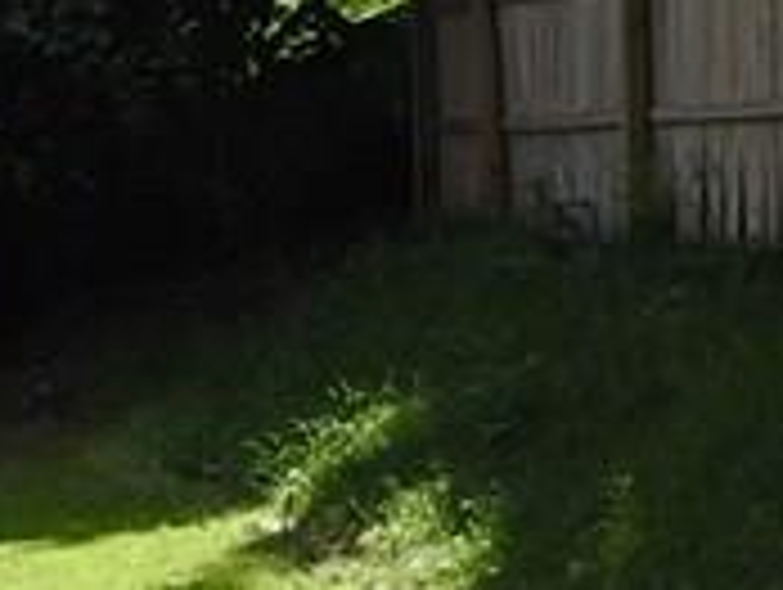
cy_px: 171
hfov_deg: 12.9
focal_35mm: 141
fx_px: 3194
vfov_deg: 10.5
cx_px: -554
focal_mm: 4.3
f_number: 3.3
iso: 100
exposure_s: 1/640
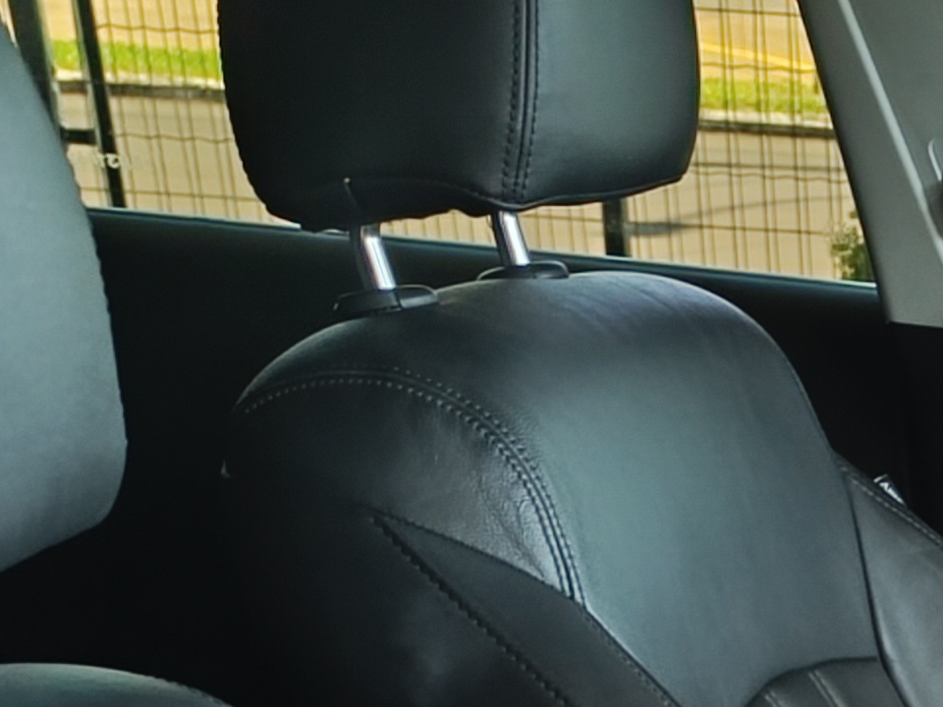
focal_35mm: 102
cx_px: 1536
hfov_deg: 16.9
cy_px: 1412
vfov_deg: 12.7
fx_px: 2779
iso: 1209
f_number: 1.65
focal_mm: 6.14
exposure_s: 1/60
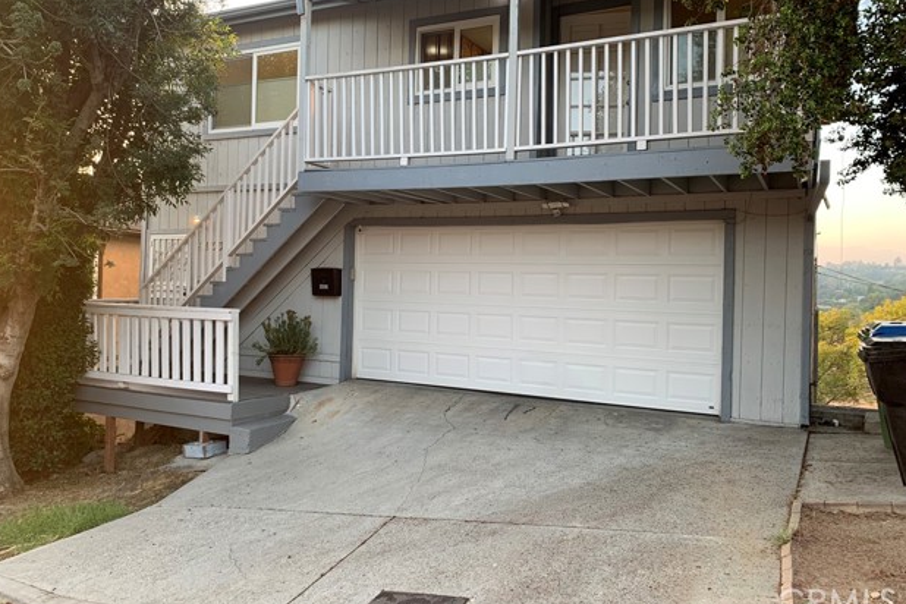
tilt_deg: +2.5
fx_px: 705
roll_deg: -1.6
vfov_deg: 46.3
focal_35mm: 28
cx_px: 452
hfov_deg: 65.5
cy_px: 271
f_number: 1.8
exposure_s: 1/121
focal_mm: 4.25
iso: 80
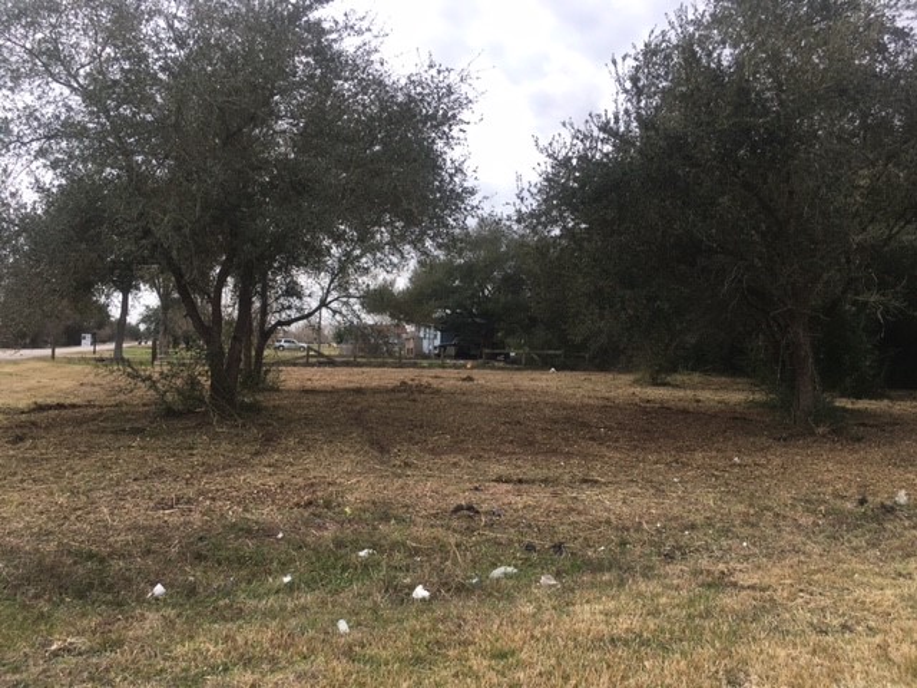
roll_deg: -0.8
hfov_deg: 61.7
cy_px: 344
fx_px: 768
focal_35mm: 29
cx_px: 458
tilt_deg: +1.0
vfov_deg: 48.2
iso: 25
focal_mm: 4.15
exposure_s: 1/845
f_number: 2.2
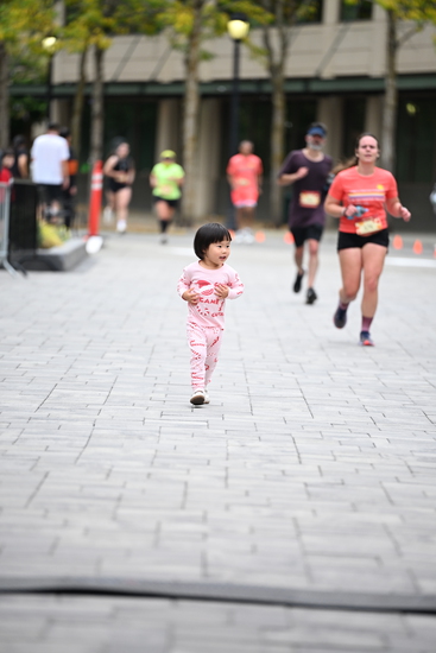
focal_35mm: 200
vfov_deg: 10.3
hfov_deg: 6.9
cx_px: 218
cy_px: 326
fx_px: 3631
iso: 640
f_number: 2.8
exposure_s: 1/2000
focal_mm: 200
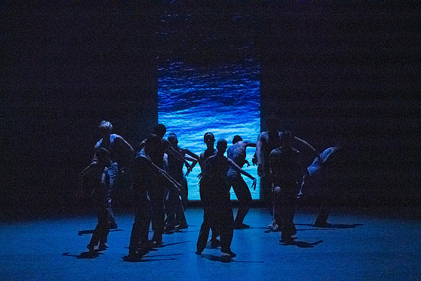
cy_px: 140
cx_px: 210
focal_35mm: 259
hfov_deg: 7.9
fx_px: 3029
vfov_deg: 5.3
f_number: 5.6
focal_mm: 259
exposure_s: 1/400
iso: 25600
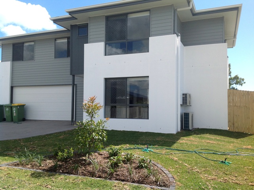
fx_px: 256
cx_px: 127
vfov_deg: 40.6
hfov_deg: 52.7
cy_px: 95
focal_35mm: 35
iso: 50
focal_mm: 4.28
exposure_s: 1/1209
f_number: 2.4
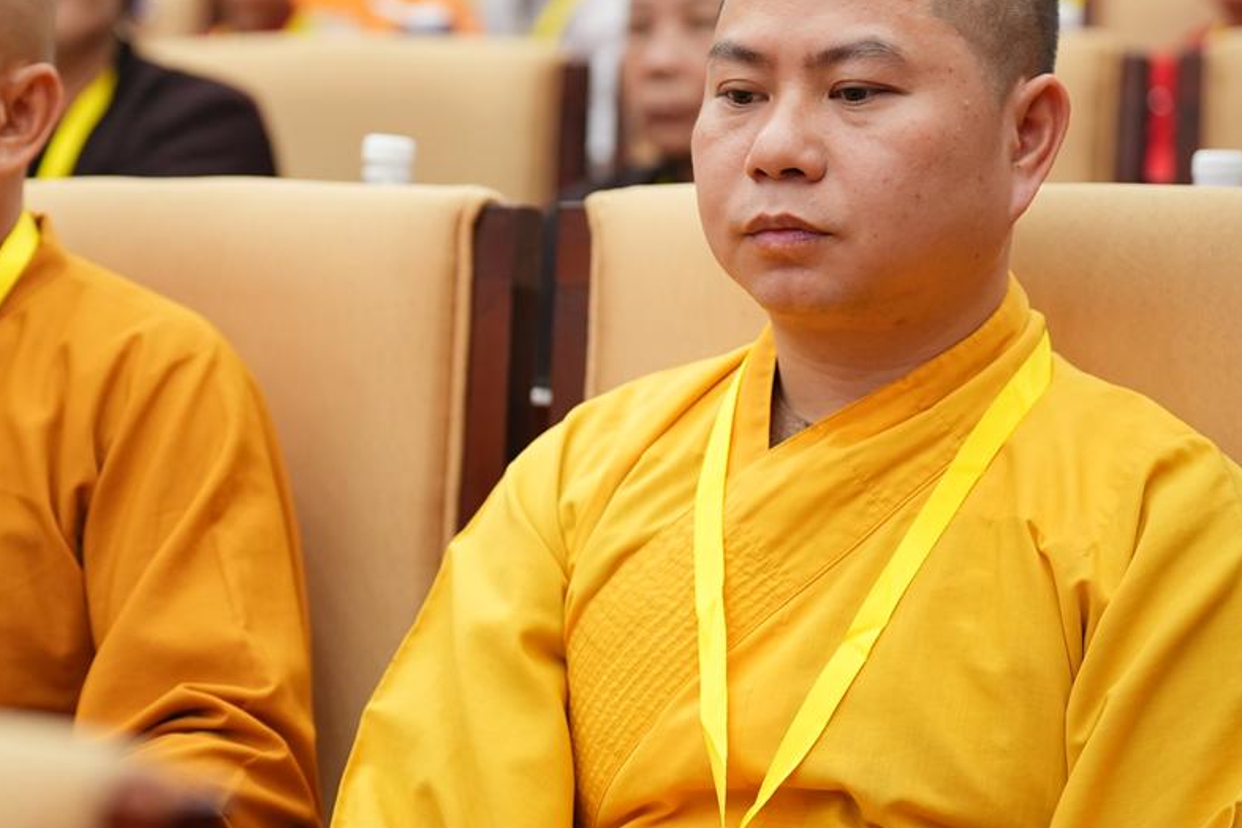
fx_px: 3690
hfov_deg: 19.1
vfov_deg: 12.8
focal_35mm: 107
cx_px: 462
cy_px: 345
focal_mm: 70
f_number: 2.8
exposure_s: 1/125
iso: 1600
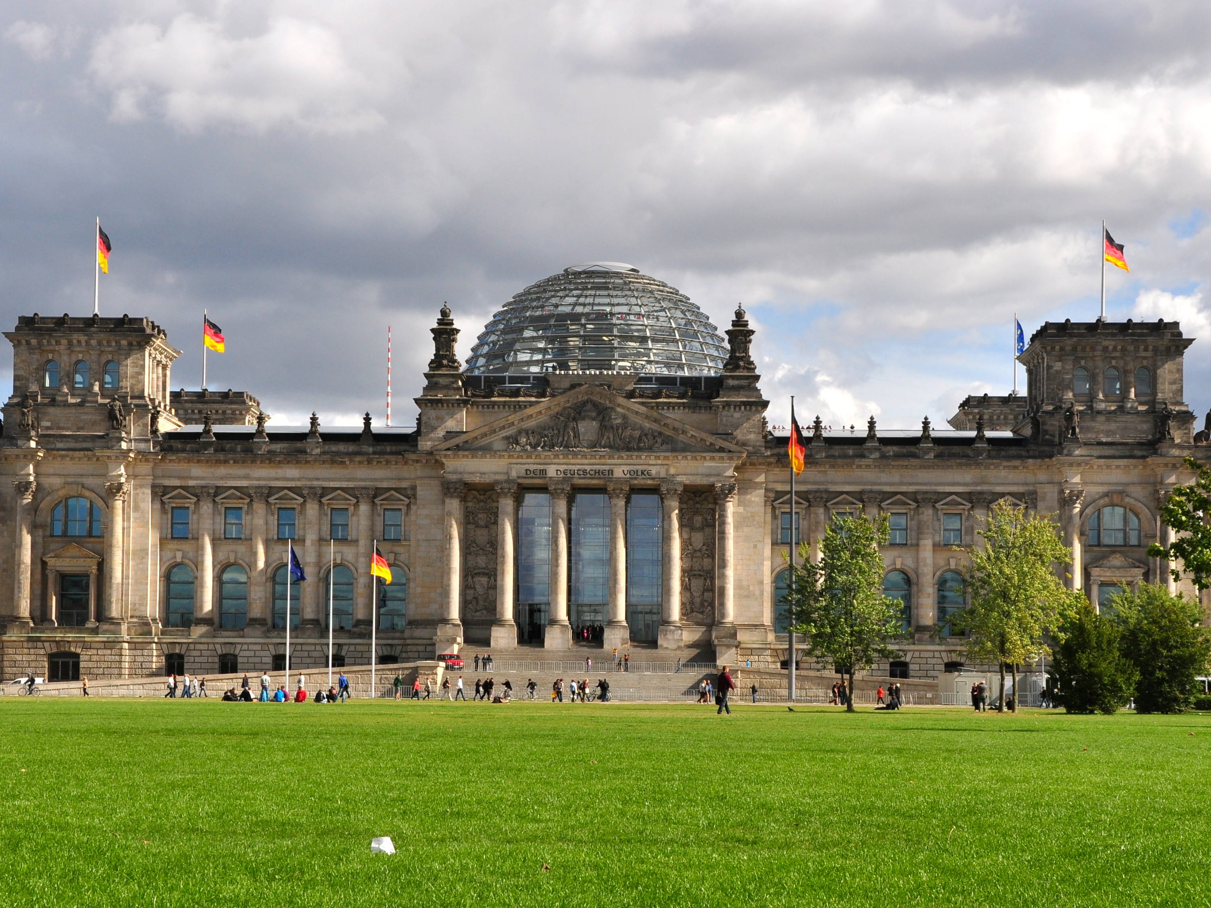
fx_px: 2508
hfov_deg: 27.1
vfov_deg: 20.5
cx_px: 566
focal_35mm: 72
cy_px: 517
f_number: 14
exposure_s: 1/320
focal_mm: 35
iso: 250
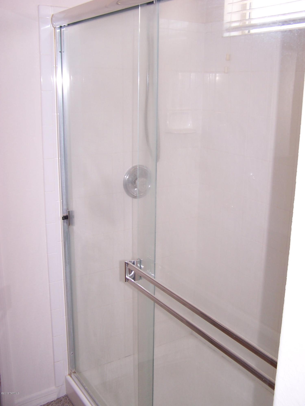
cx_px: 152
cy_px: 203
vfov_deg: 49.0
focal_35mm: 38
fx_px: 446
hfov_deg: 37.7
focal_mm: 6.3
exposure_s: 1/60
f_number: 2.8
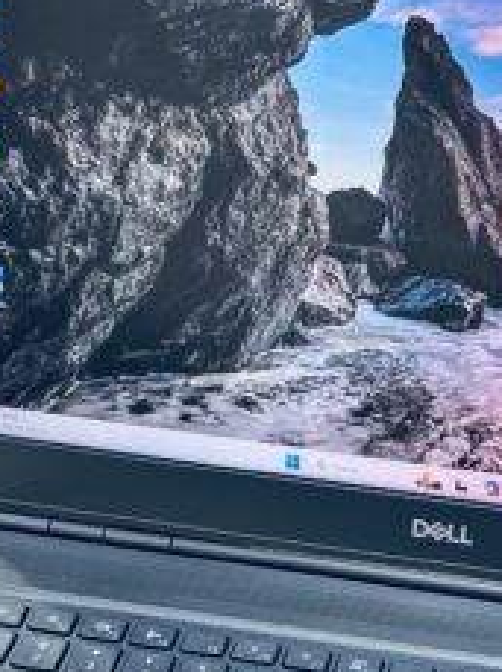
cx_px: 379
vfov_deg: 21.2
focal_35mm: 91
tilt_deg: -41.0
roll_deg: +0.4
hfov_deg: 16.1
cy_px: 572
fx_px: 1765
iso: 80
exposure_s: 1/50
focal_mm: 5.96
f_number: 1.6
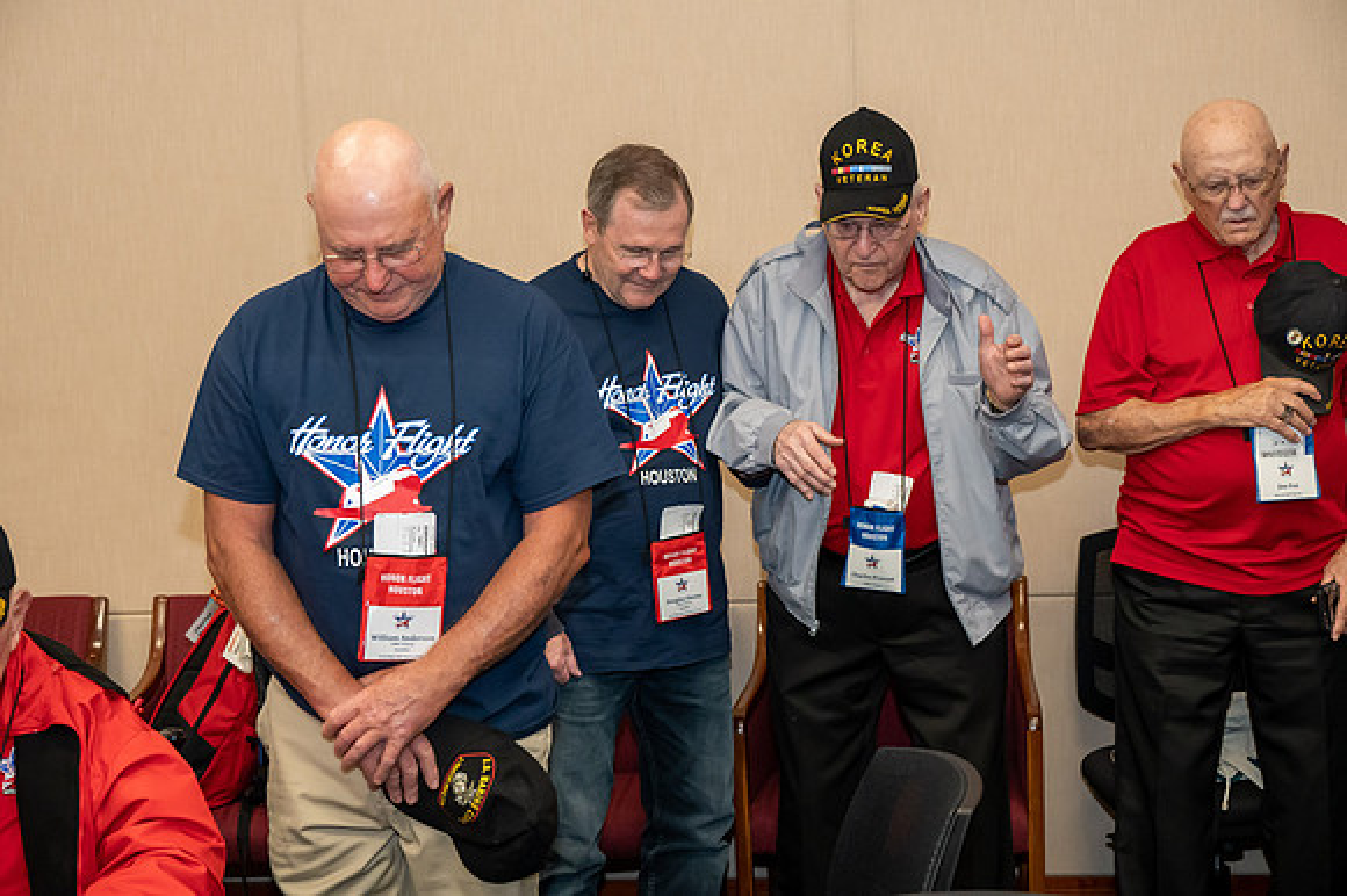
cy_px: 448
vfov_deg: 23.0
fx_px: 2206
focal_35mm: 59
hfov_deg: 34.0
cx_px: 674
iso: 9000
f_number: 6
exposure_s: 1/160
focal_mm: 59
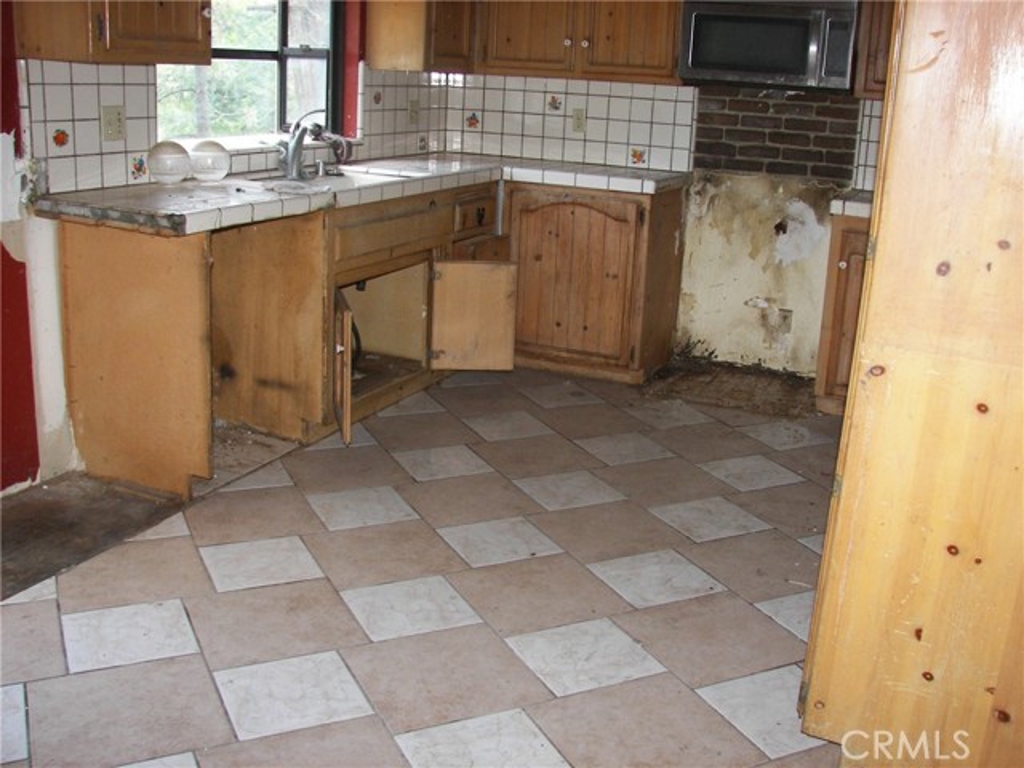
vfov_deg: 39.7
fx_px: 1065
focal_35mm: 36
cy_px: 384
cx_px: 512
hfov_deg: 51.4
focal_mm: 6
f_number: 2.8
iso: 100
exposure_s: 1/30
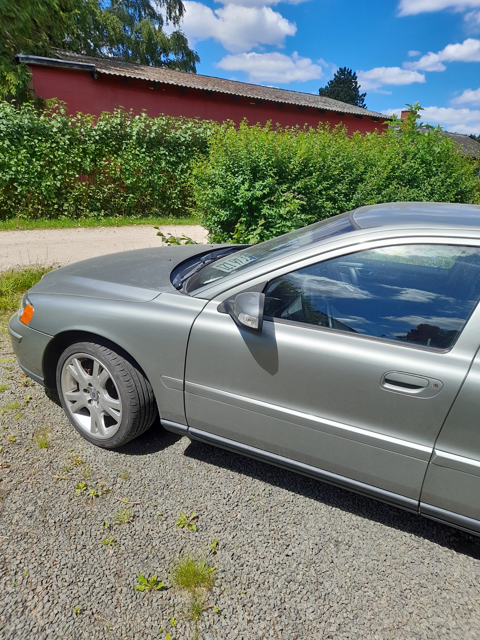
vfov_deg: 69.4
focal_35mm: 25
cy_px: 320
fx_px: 462
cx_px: 240
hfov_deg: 54.9
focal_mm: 4.6
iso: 20
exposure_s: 1/599
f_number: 2
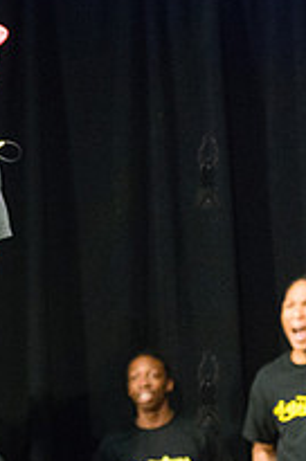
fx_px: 1996
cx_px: -83
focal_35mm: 156
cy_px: 278
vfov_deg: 13.2
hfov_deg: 8.6
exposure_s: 1/1000
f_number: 2.8
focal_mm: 55
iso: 4000
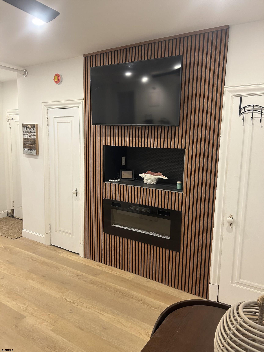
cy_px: 176
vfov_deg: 67.3
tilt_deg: -9.1
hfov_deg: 53.1
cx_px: 132
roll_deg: -0.6
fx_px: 264
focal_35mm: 26
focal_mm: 5.7
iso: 160
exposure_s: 1/60
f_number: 1.5
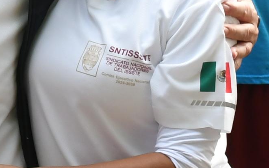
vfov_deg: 6.1
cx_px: 39
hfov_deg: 9.9
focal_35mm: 212
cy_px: -56
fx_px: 1554
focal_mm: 22
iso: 640
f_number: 8
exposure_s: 1/100
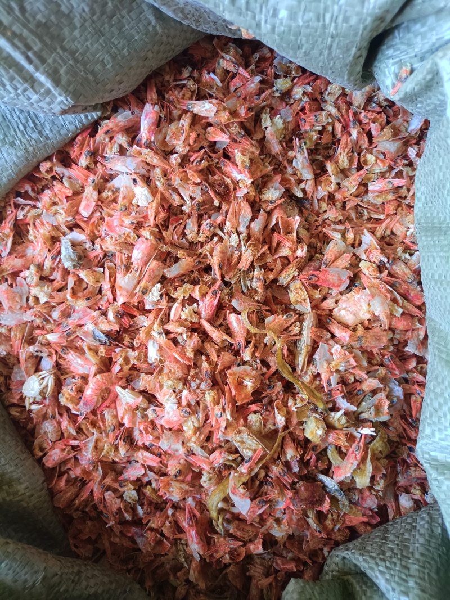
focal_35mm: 26
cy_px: 300
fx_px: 451
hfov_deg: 53.1
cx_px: 225
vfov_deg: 67.3
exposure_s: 1/50
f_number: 1.8
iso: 466
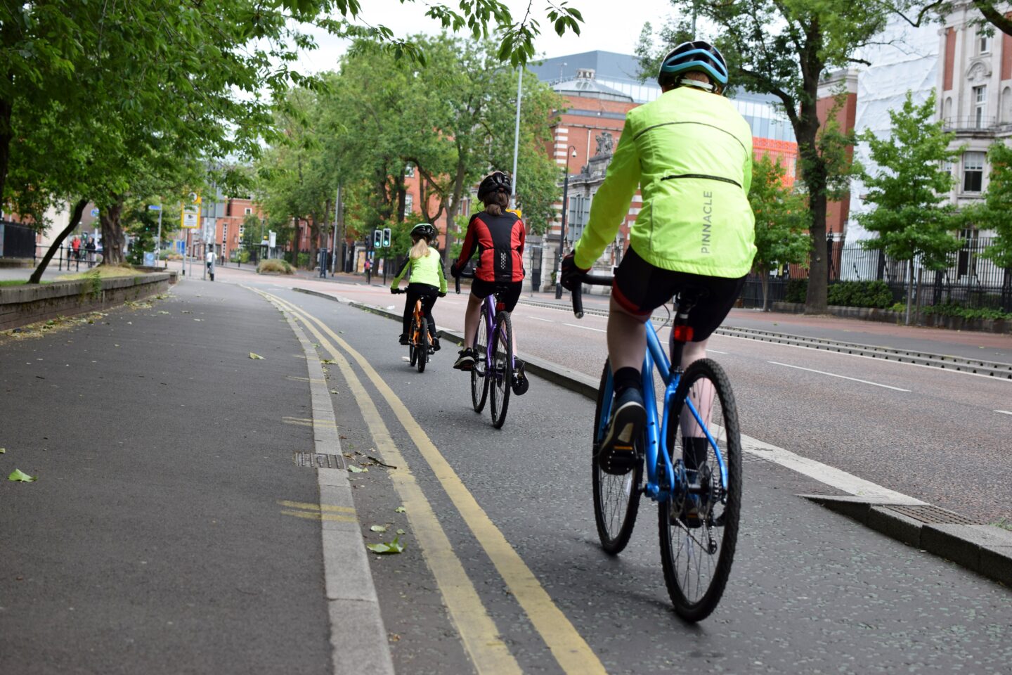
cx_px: 506
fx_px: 1476
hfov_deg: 37.9
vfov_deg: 25.8
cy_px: 338
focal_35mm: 52
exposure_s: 1/1000
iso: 400
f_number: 4
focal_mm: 35
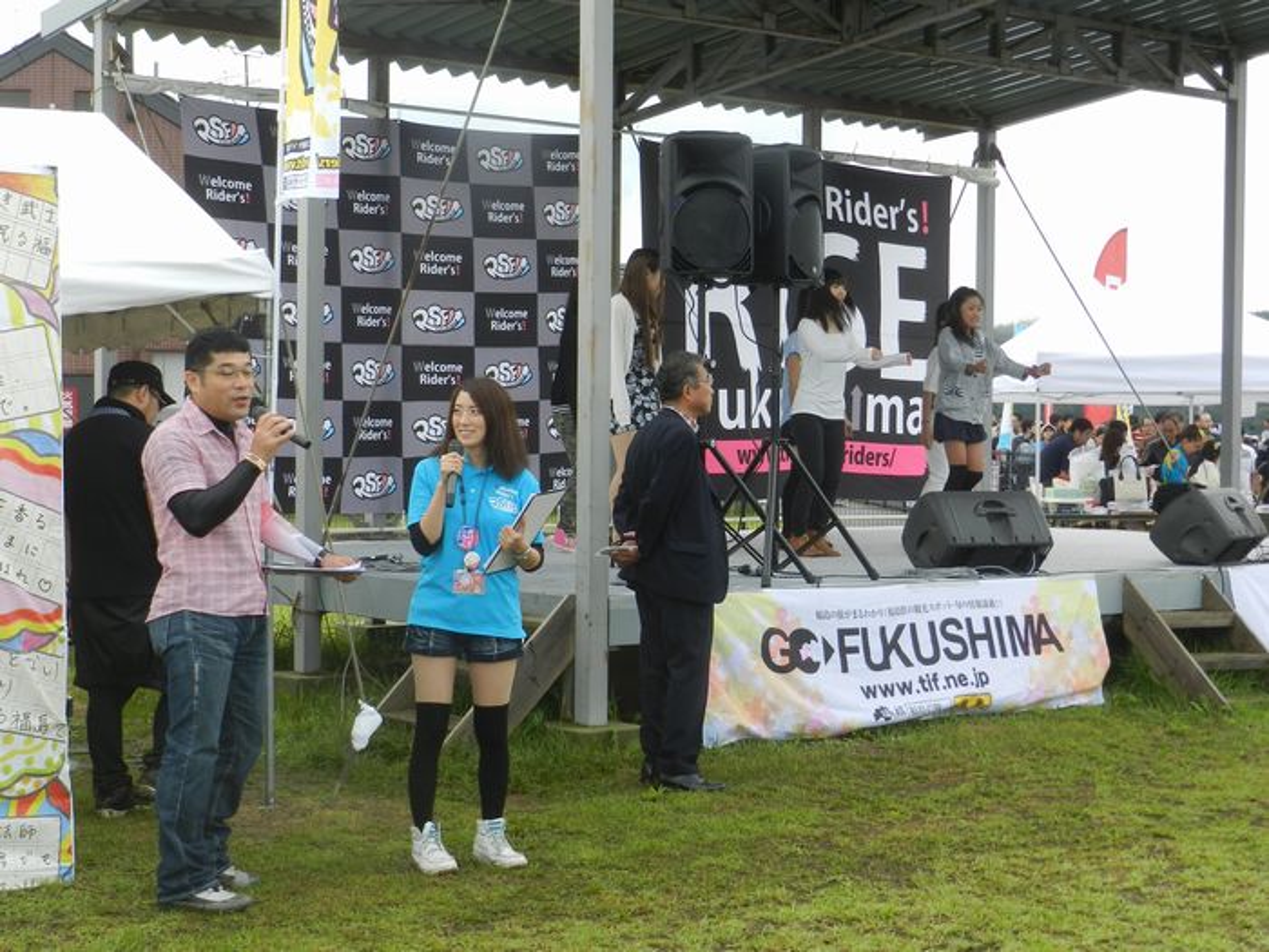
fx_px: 2200
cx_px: 634
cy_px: 476
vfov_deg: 24.4
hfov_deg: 32.2
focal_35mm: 60
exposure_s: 1/250
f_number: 4.6
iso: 160
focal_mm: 10.7
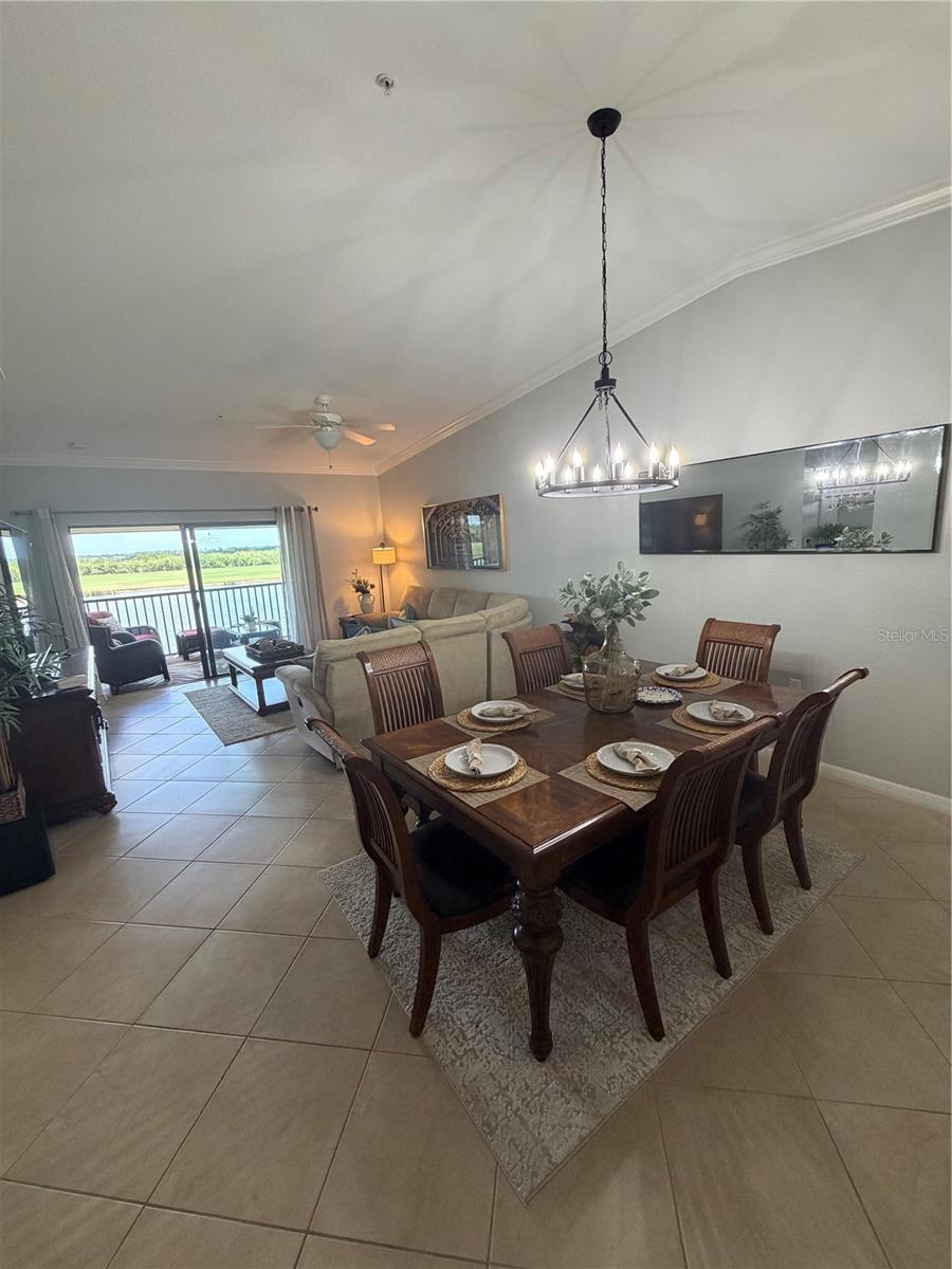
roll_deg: +3.5
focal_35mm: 14
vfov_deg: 102.1
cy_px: 634
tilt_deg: -10.1
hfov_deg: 85.7
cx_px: 476
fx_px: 513
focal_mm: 2.22
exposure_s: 1/120
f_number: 2.2
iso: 320
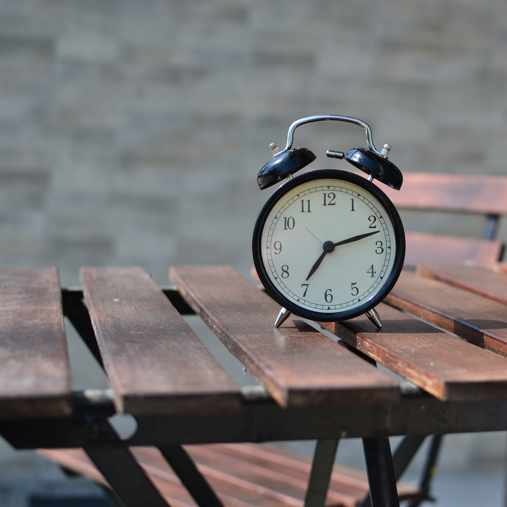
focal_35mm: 68
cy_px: 254
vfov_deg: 25.5
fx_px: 1121
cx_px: 331
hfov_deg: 25.4
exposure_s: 1/1250
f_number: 2.8
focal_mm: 35
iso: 160
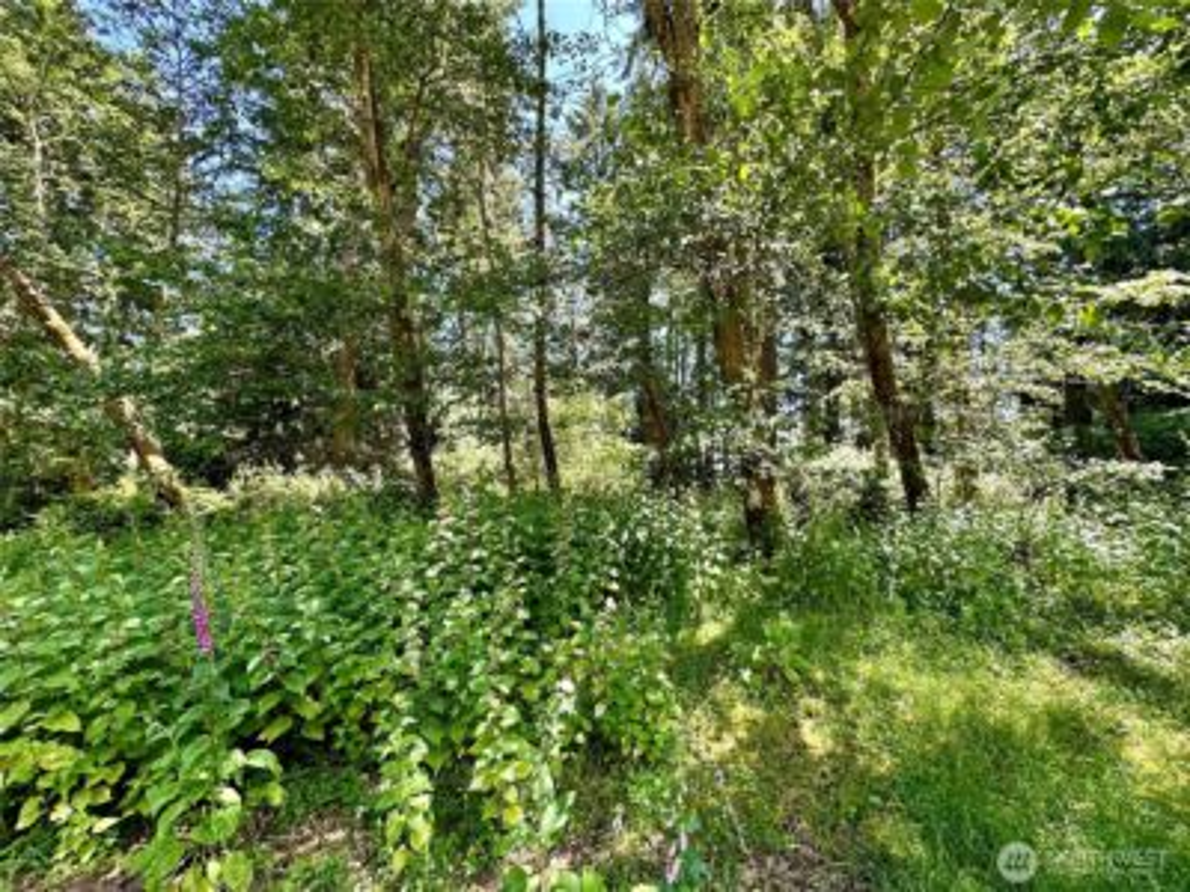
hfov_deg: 102.1
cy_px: 446
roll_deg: -1.6
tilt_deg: +2.9
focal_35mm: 14
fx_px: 481
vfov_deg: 85.7
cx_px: 595
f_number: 2.2
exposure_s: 1/117
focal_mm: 2.22
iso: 40
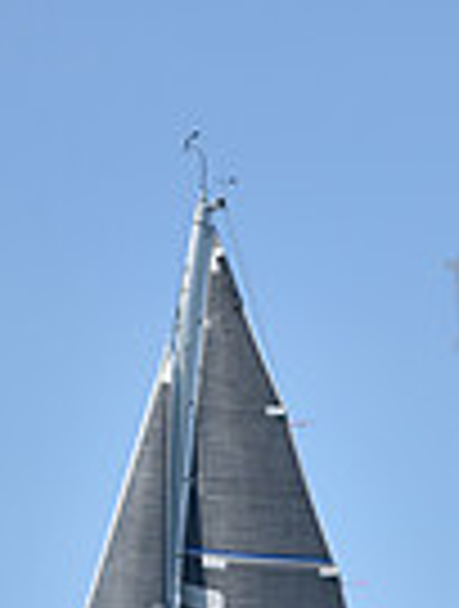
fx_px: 6669
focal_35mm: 379
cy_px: 946
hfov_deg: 3.9
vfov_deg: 5.2
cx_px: 214
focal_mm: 92
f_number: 3.2
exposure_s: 1/6400
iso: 250
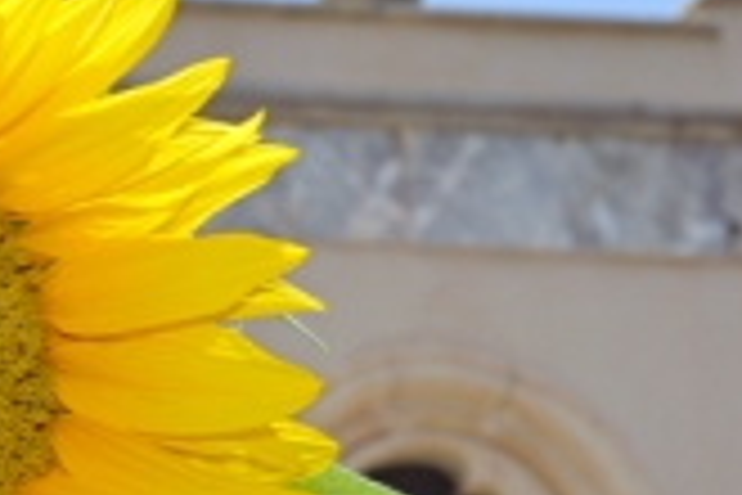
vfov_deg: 7.4
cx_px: -211
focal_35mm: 184
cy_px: 320
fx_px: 3800
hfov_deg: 10.9
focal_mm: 45
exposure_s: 1/125
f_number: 14
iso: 200
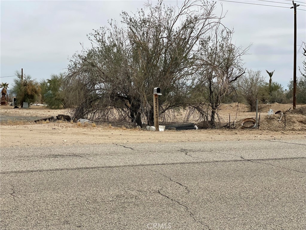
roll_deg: -1.6
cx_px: 153
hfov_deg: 36.8
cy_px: 115
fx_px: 460
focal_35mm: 52
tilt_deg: -1.7
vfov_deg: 28.0
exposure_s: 1/2994
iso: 25
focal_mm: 6
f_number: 2
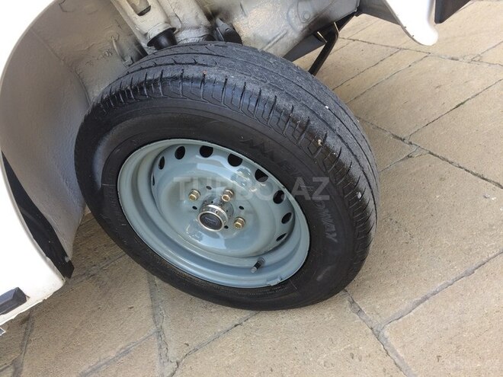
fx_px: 421
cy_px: 188
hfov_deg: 61.7
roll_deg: +25.9
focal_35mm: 29
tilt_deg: -28.1
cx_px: 252
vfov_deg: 48.2
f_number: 2.2
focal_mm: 4.15
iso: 50
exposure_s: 1/100
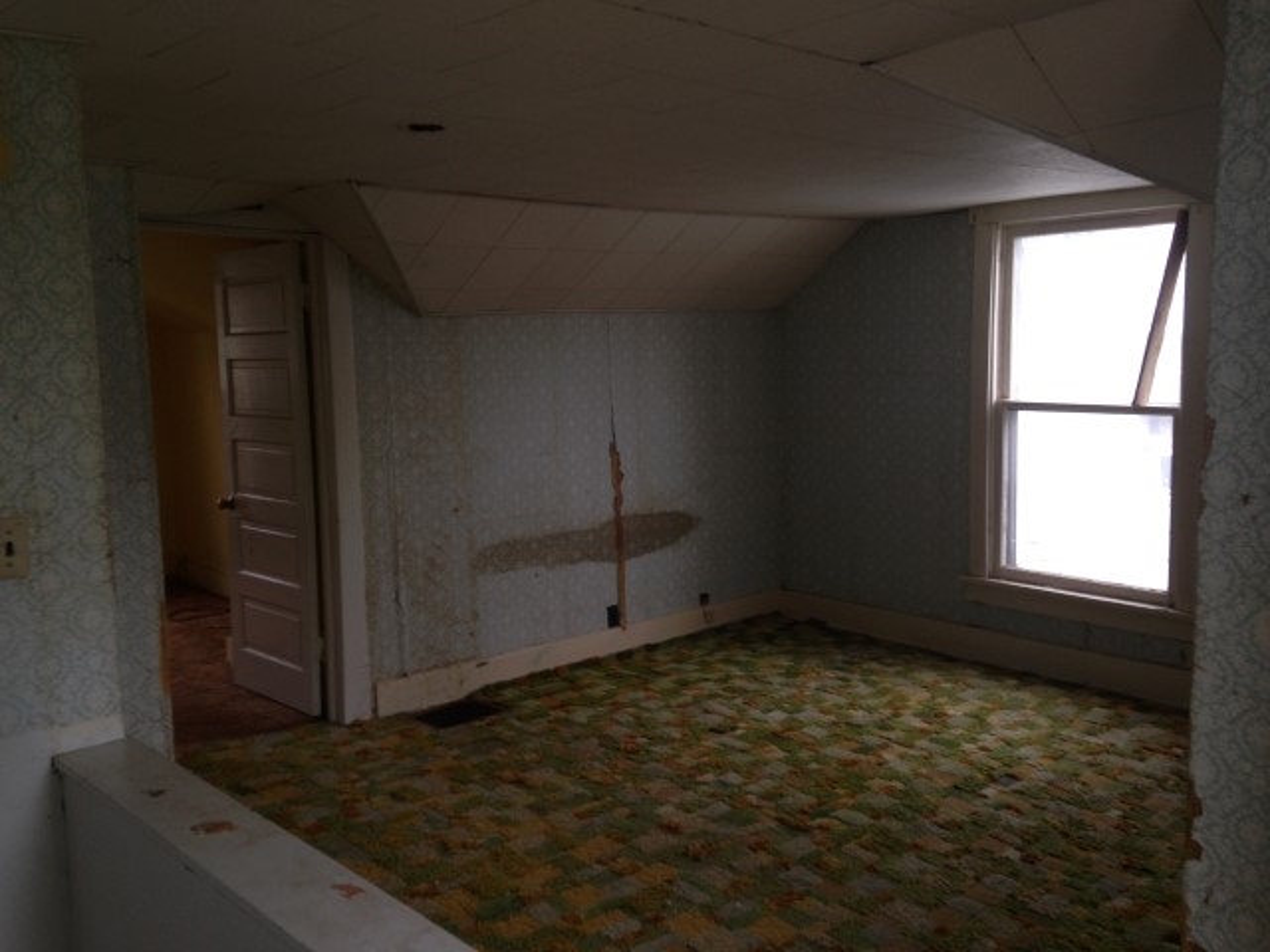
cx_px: 635
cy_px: 476
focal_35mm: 33
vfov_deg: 42.9
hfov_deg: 55.4
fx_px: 1211
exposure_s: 1/20
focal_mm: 4.12
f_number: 2.4
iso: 50
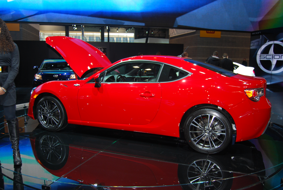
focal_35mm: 30
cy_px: 95
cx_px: 142
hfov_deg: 61.8
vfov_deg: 43.8
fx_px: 236
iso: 200
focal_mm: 20
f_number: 3.8
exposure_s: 1/60
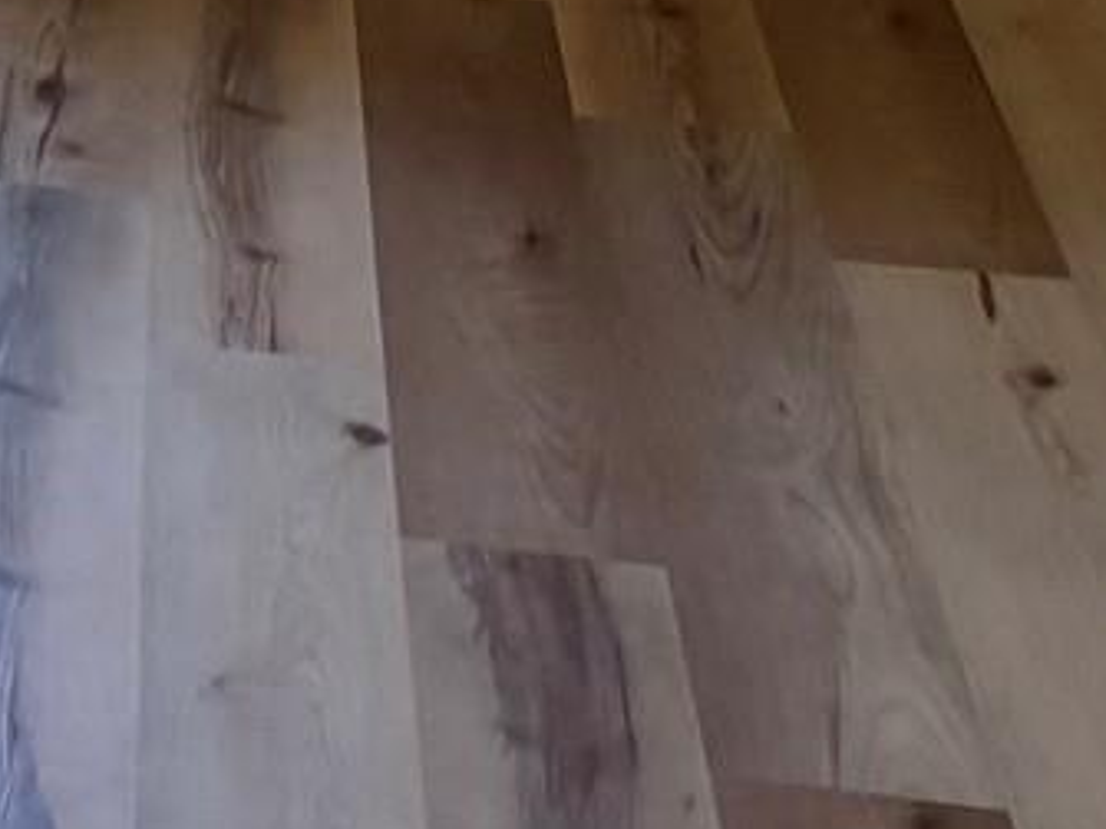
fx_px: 5078
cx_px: -1281
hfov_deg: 11.0
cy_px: -1215
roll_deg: +0.8
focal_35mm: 159
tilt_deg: -4.3
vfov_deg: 8.5
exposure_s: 1/60
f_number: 1.6
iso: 160
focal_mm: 5.96
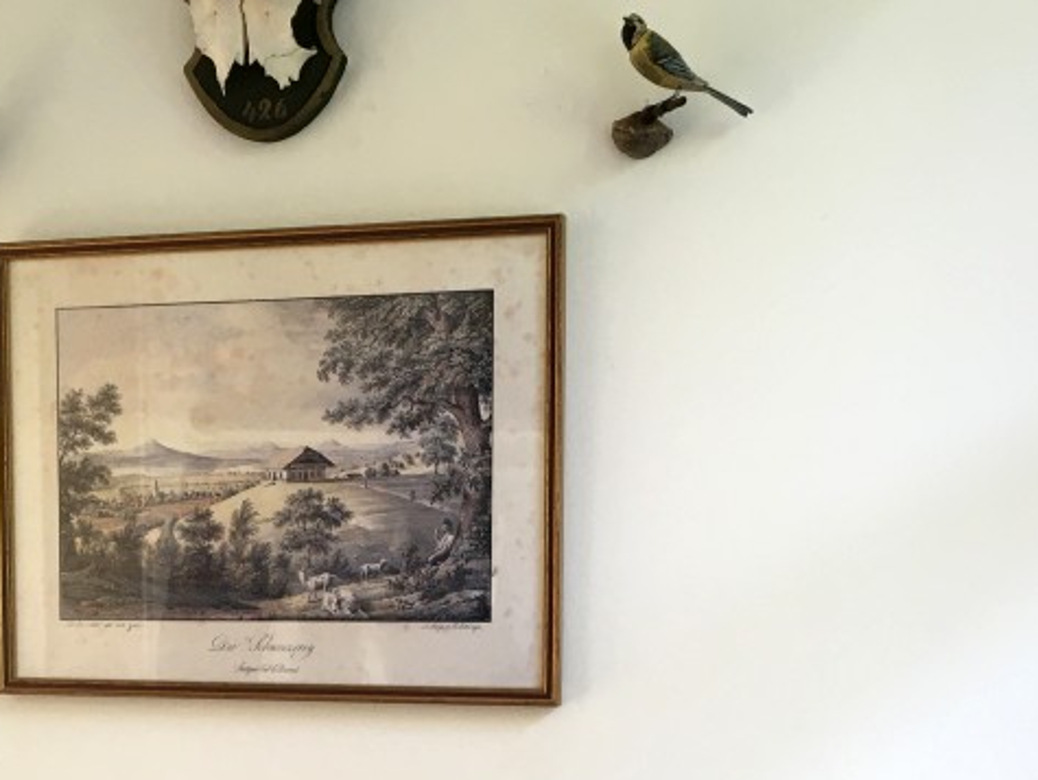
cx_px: 396
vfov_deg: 23.4
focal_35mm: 61
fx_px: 1831
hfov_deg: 31.5
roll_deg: -0.8
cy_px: 714
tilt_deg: -4.0
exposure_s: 1/33
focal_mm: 4.15
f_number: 2.2
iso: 32
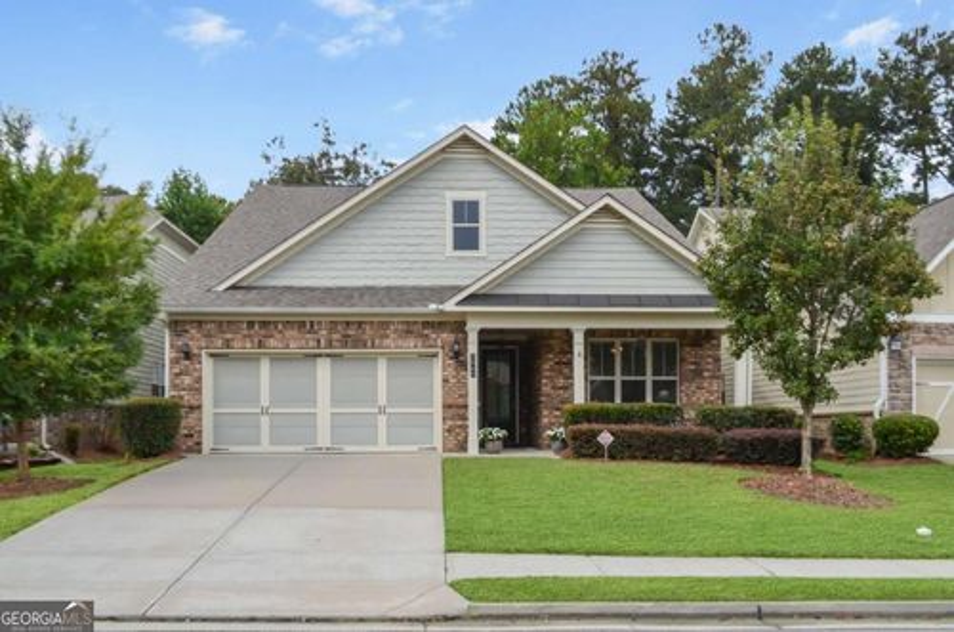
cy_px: 316
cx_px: 477
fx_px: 873
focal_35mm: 33
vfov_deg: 39.8
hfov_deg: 57.3
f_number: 8
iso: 140
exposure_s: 1/250
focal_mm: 22
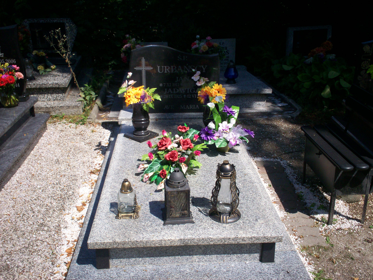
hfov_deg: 51.4
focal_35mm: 36
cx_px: 186
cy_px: 140
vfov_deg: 39.7
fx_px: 388
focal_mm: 6
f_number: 4.5
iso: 100
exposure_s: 1/652
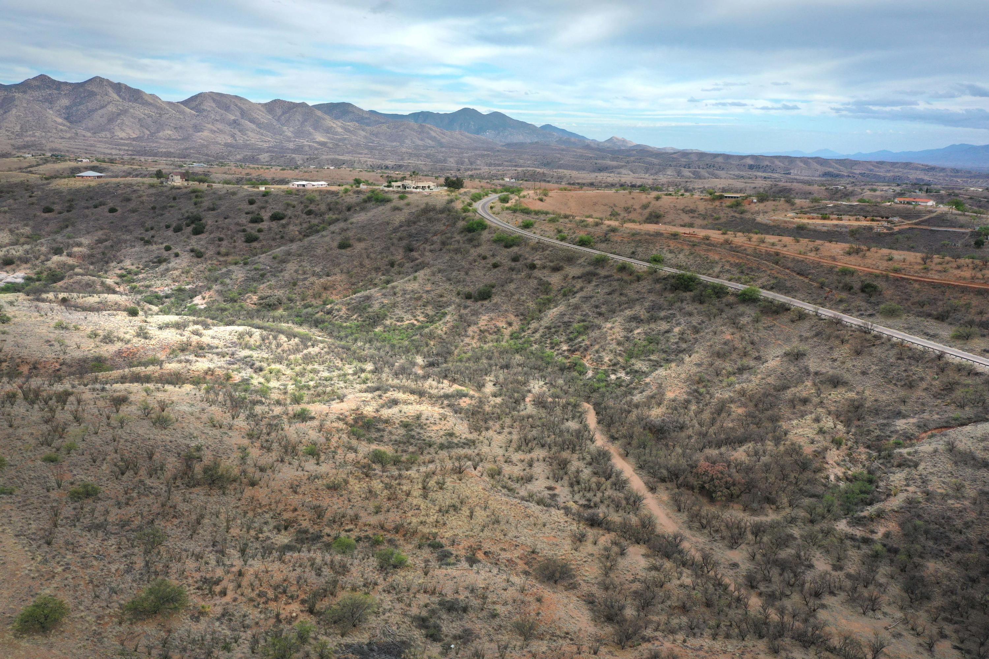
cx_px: 494
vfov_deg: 46.4
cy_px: 330
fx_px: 769
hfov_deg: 65.5
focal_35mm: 28
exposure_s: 1/320
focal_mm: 10.26
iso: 100
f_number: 5.6
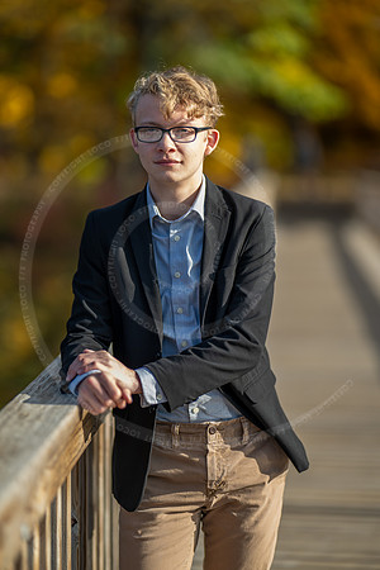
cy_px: 285
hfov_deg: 16.1
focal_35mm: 85
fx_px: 1346
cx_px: 190
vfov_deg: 23.9
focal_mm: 85
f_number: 1.2
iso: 50
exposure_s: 1/1600
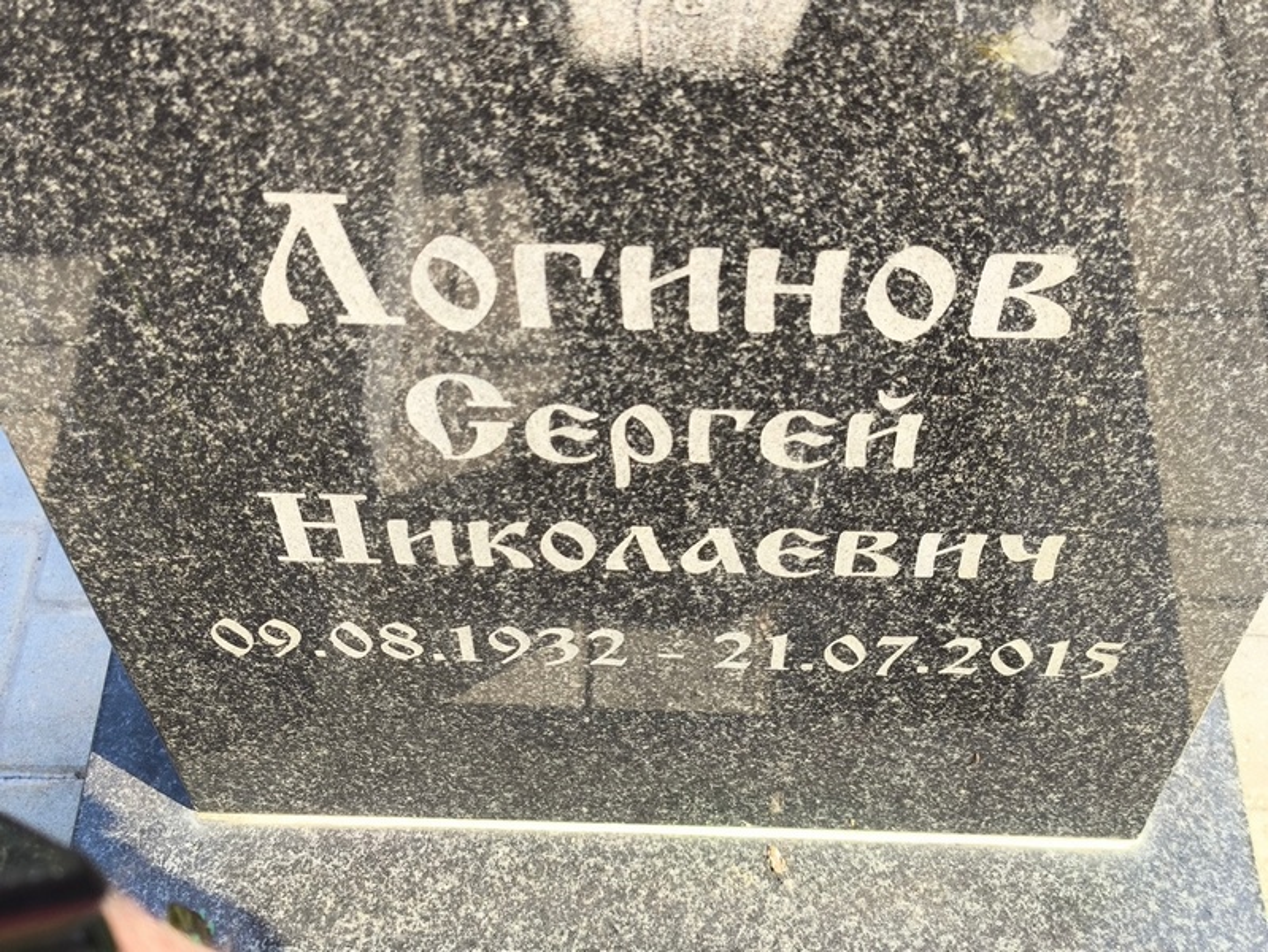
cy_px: 476
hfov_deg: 38.2
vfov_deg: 29.1
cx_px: 634
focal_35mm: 50
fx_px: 1832
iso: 50
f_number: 1.7
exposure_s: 1/249
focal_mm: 4.71
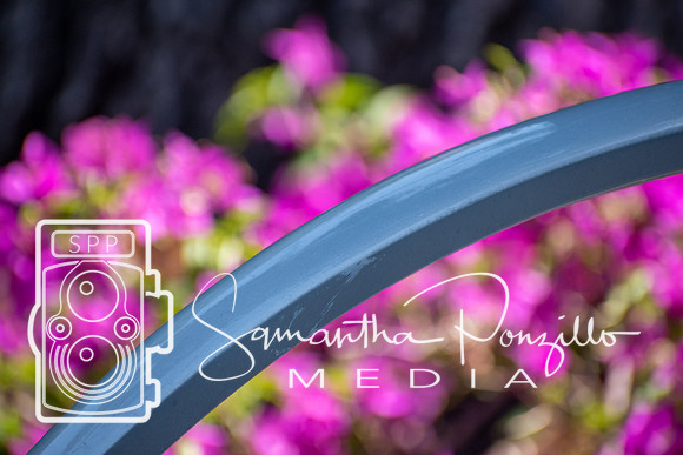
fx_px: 8539
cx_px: 342
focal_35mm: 450
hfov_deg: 4.6
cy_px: 228
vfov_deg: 3.1
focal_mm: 300
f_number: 6.3
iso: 400
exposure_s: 1/1000
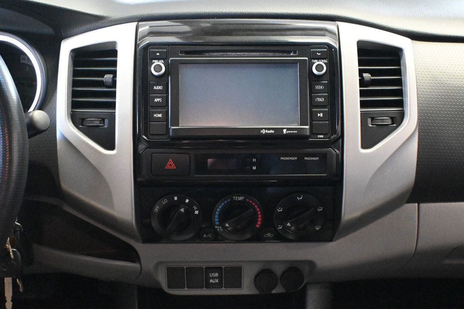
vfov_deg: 28.5
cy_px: 154
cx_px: 232
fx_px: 609
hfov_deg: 41.7
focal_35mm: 47
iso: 12800
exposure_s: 1/50
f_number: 5
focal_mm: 31.5
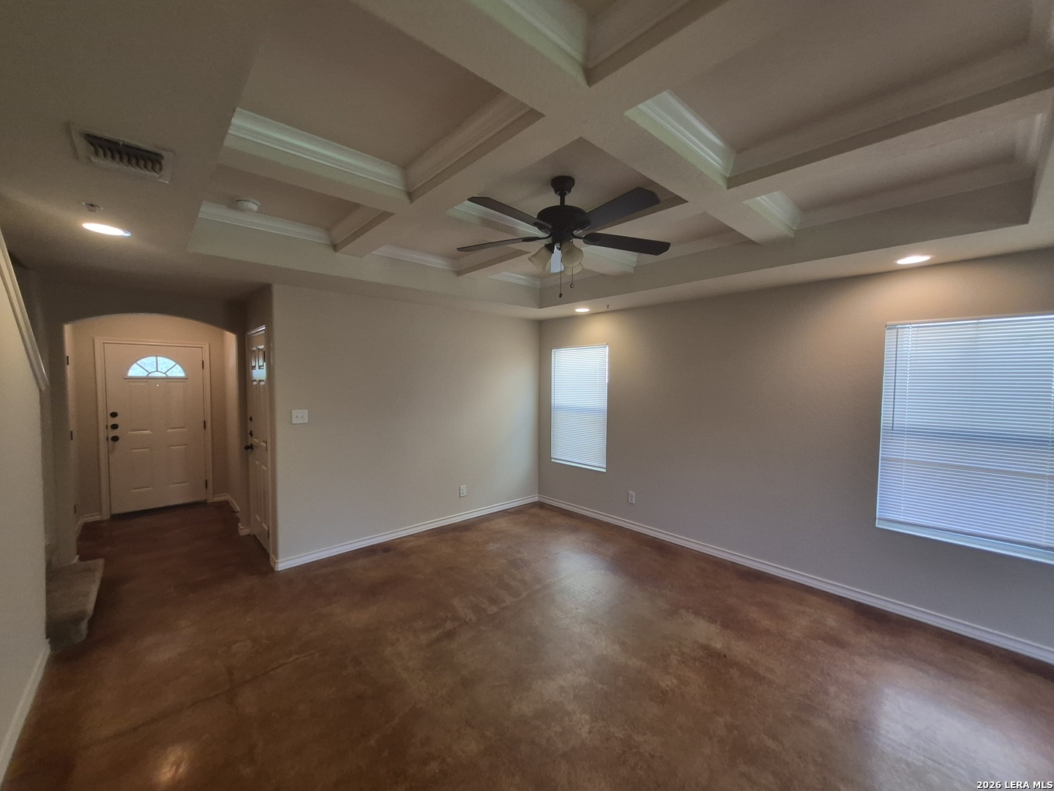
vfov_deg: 89.9
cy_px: 396
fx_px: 396
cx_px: 527
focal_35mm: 13
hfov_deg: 106.2
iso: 250
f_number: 2.2
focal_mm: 1.74
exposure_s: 1/60
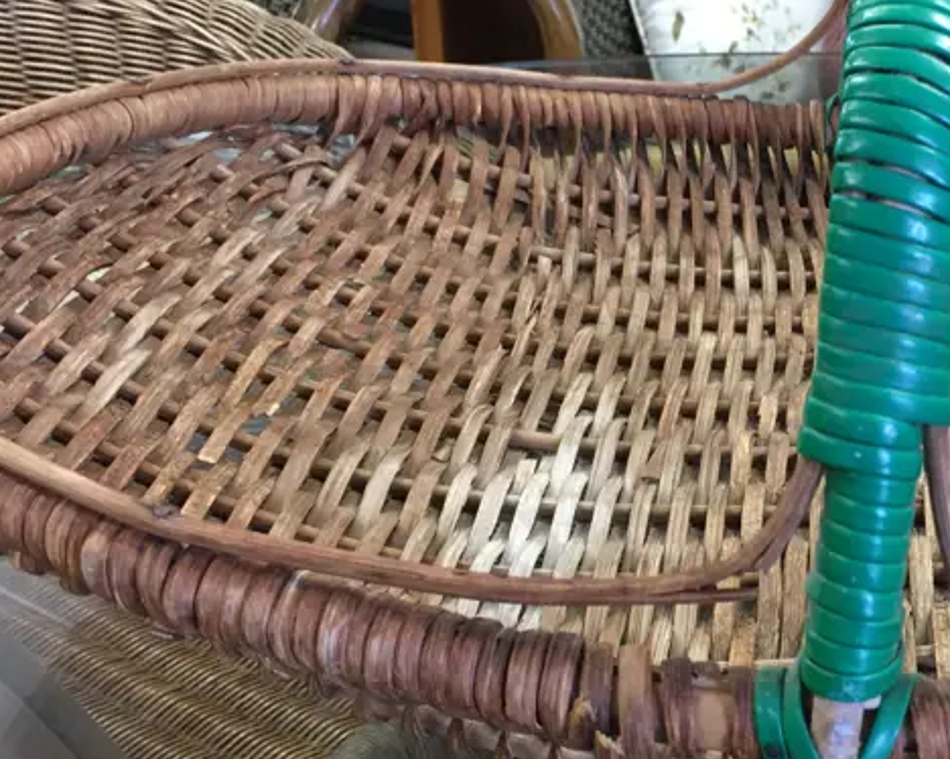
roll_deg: -2.0
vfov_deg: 24.6
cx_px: 842
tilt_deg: -21.5
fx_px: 1742
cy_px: 357
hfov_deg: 29.3
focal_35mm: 62
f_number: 2.2
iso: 64
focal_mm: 4.15
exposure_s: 1/17
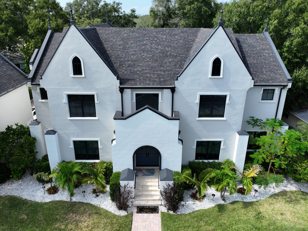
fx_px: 213
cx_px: 154
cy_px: 116
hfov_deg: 71.6
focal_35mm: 24
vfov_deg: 56.8
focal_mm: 12.29
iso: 130
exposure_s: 1/1600
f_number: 2.8
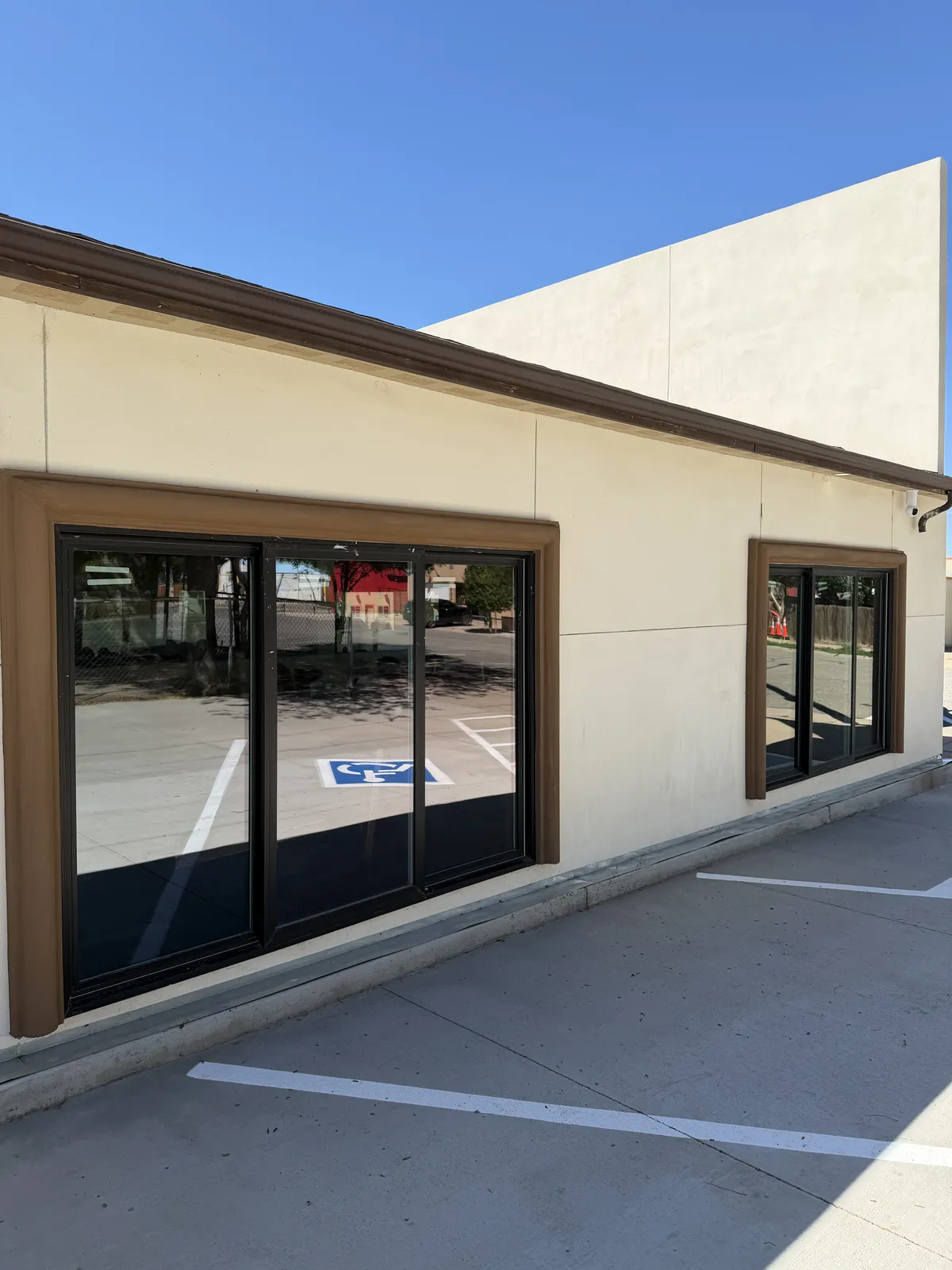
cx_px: 476
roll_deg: +2.1
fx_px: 880
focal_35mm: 24
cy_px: 635
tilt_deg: -2.4
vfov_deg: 71.6
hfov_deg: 56.8
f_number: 1.78
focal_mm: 6.76
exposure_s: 1/2703
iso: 80
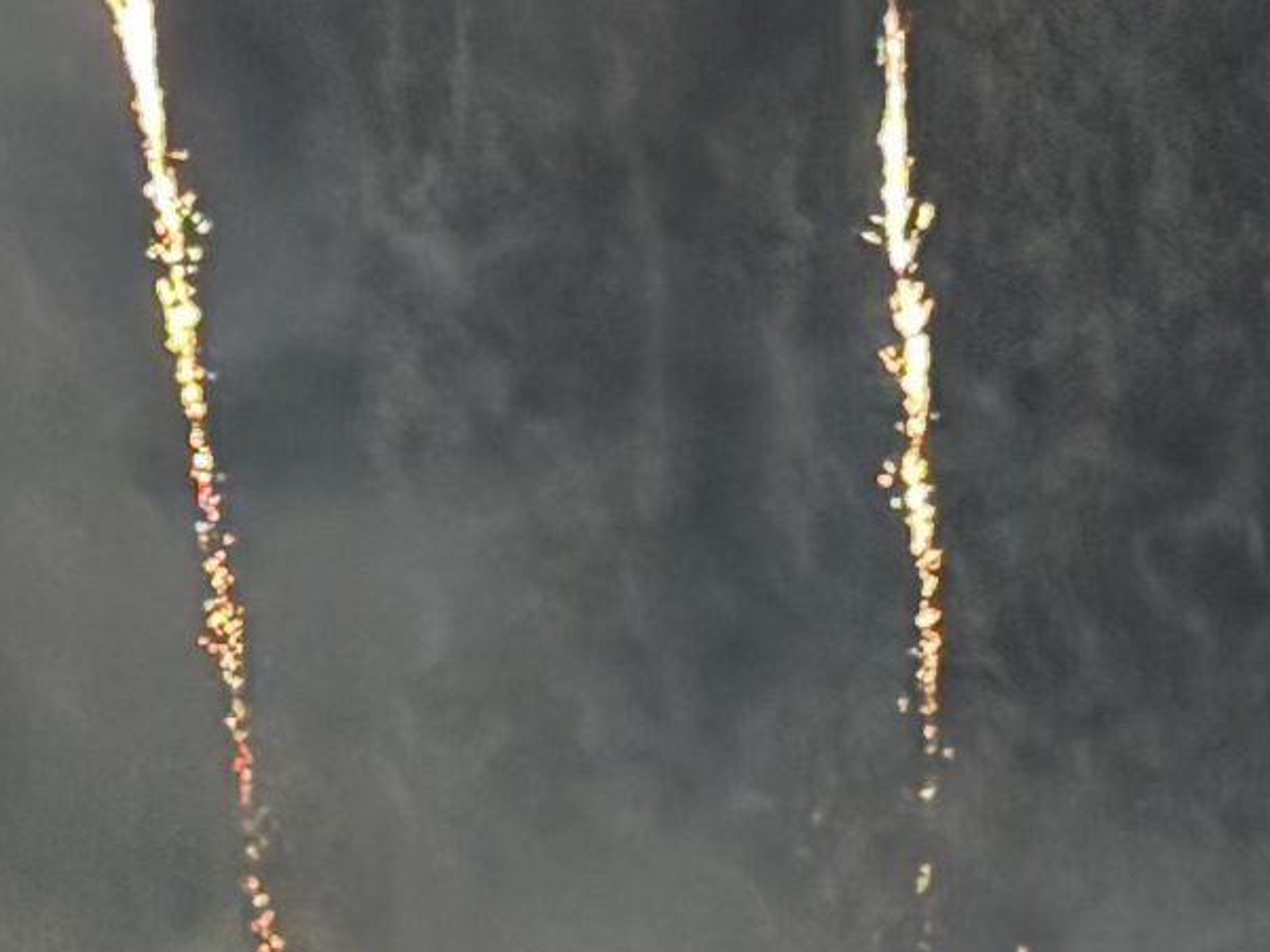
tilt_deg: +13.4
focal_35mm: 346
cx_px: 150
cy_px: -1157
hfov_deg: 5.7
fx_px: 12697
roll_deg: -0.1
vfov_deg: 4.2
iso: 320
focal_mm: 5.96
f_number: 1.6
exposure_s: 1/5
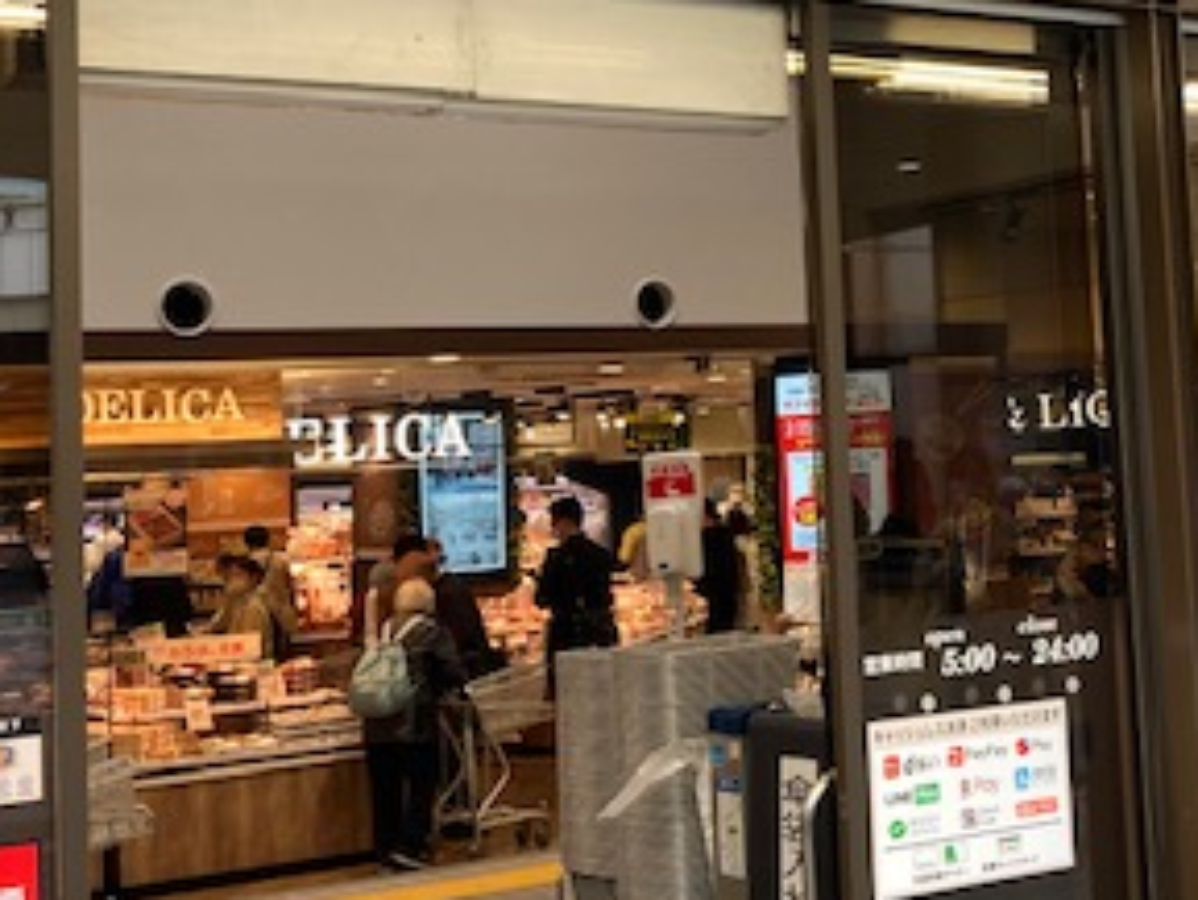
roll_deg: +2.3
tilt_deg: +4.9
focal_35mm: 62
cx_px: 842
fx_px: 2147
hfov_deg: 30.8
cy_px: 265
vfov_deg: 23.5
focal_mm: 3.99
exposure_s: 1/100
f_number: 1.8
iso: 32
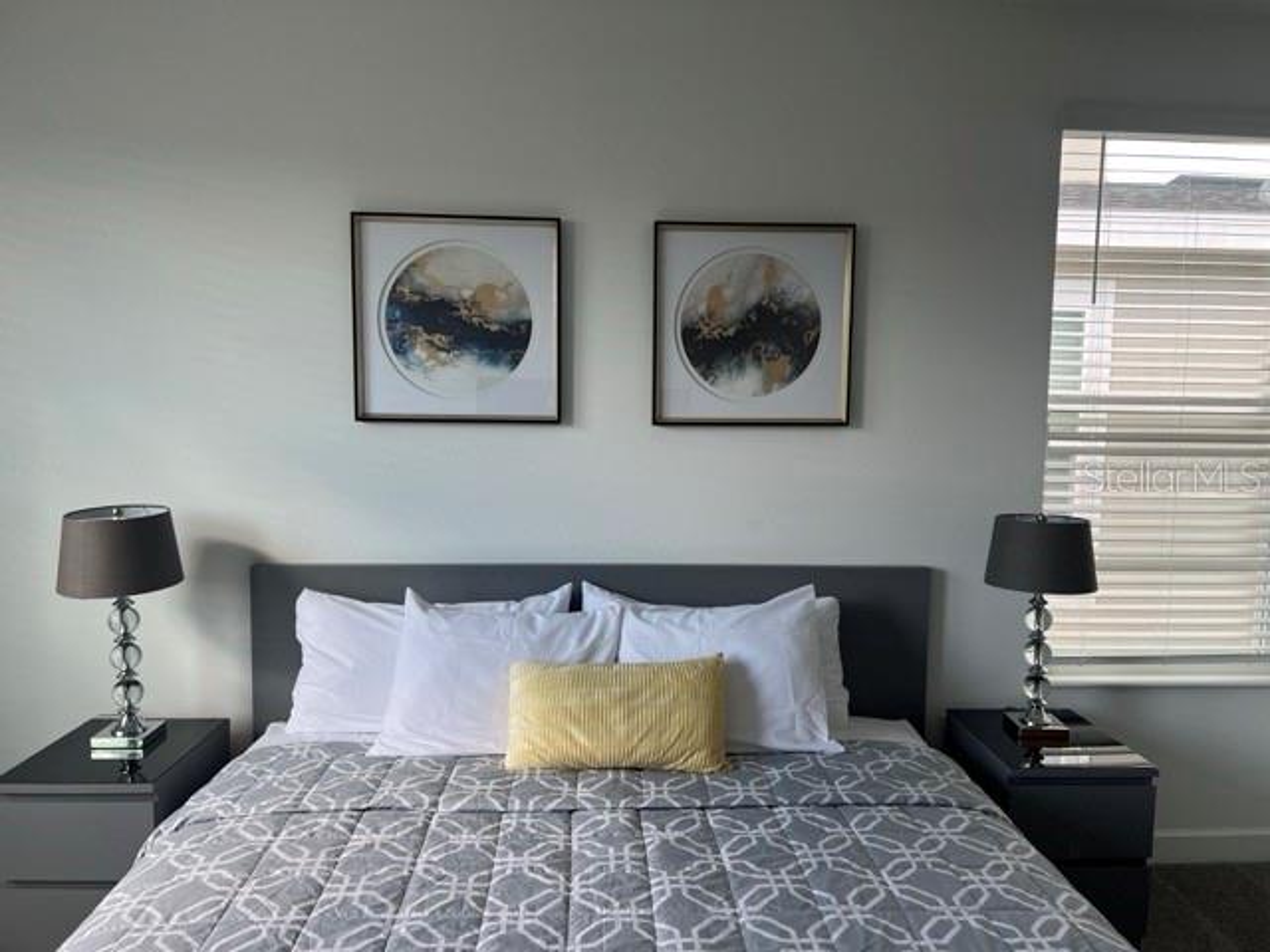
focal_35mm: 26
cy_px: 476
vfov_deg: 53.1
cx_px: 635
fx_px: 954
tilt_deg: -5.2
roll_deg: -0.3
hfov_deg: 67.3
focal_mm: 5.7
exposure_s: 1/120
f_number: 1.5
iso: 40
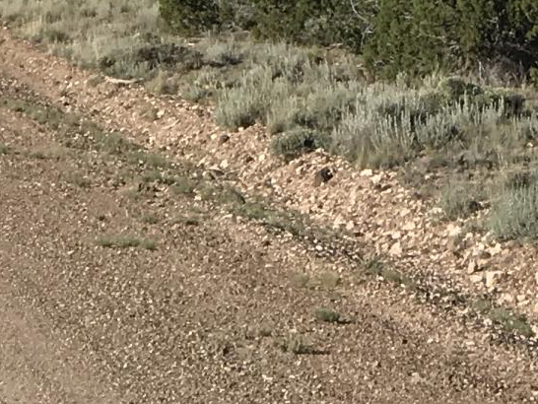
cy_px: -203
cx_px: 590
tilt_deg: -1.8
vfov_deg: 4.7
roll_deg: +0.9
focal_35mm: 313
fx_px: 4867
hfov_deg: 6.3
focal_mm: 6.6
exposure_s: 1/1259
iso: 20
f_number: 2.8
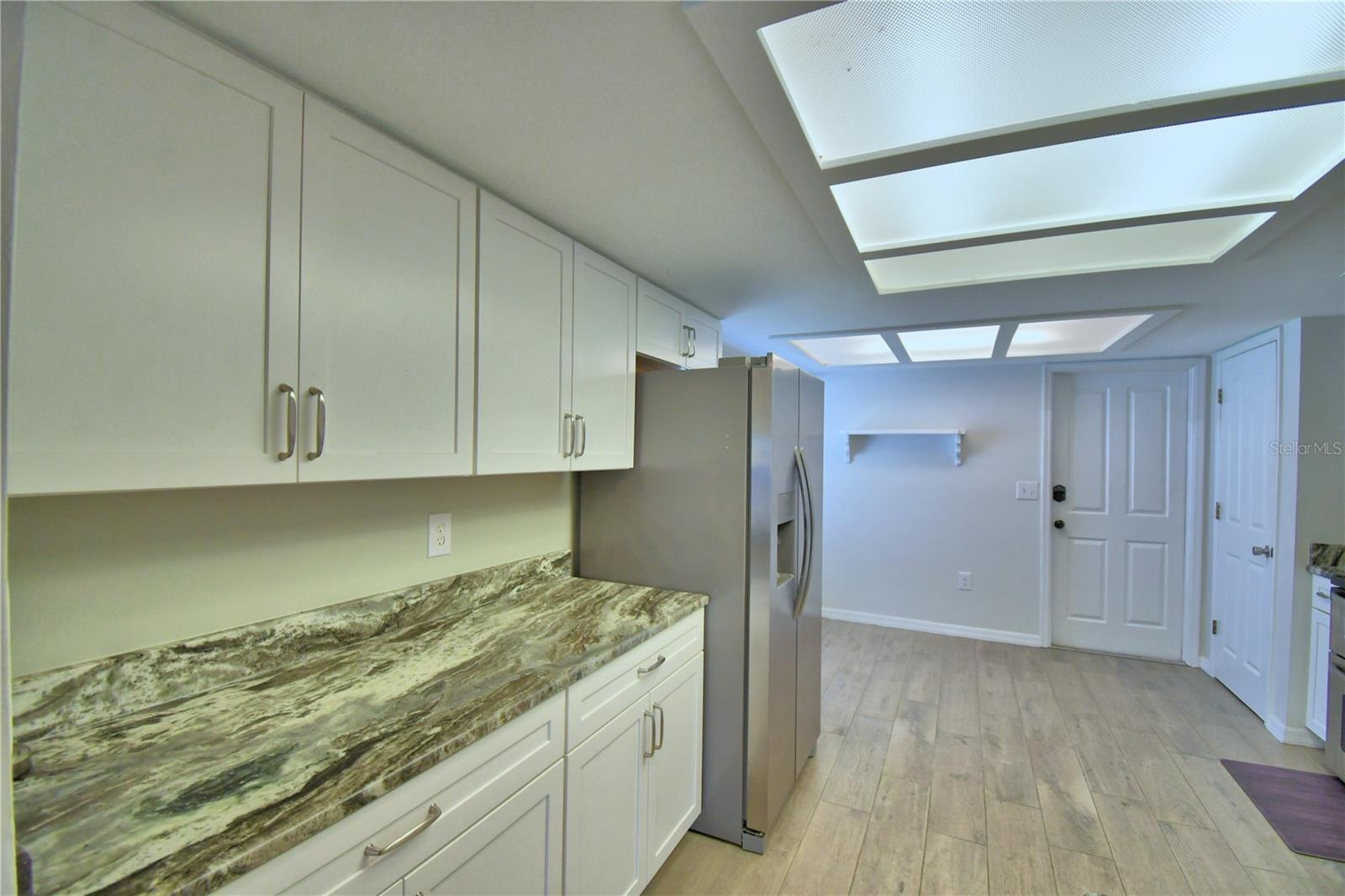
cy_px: 448
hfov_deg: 100.4
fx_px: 560
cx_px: 672
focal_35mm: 15
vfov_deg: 77.3
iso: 400
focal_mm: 10
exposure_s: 1/100
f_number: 4.5
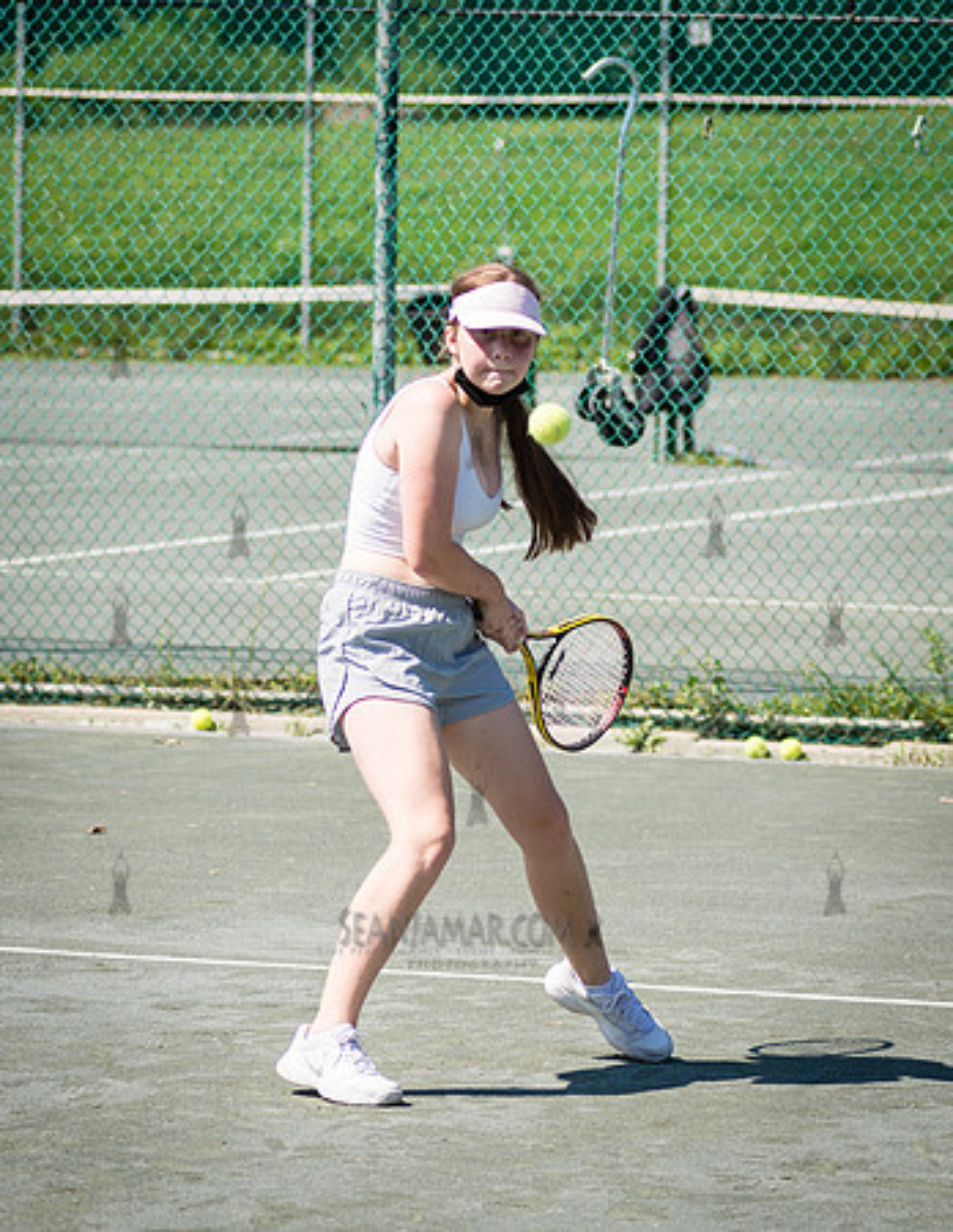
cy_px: 601
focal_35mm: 183
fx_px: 6599
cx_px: 549
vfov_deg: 10.7
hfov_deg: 8.3
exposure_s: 1/1000
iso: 125
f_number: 4.5
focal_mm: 100
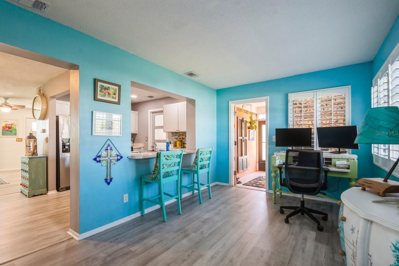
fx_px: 166
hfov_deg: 100.4
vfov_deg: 77.3
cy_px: 133
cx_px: 200
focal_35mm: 15
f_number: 8
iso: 200
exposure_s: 1/8
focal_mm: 10
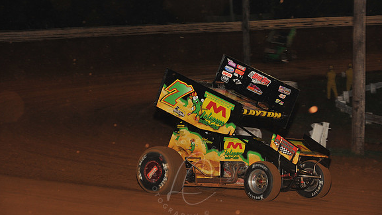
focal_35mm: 142
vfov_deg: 8.6
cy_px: 118
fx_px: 1439
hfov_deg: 15.1
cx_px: 191
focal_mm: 135
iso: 1250
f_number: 7.1
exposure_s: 1/320
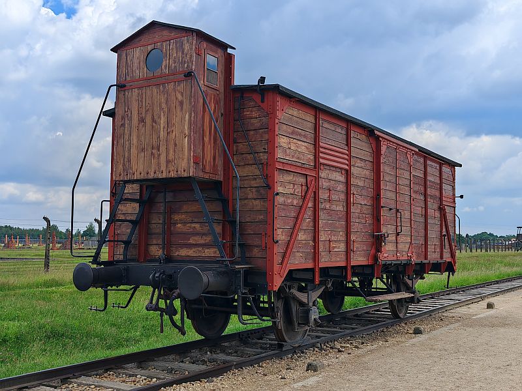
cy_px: 196
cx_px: 261
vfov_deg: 34.3
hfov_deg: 44.8
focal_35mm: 42
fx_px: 633
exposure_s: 1/2900
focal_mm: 7.62
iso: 50
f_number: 1.6
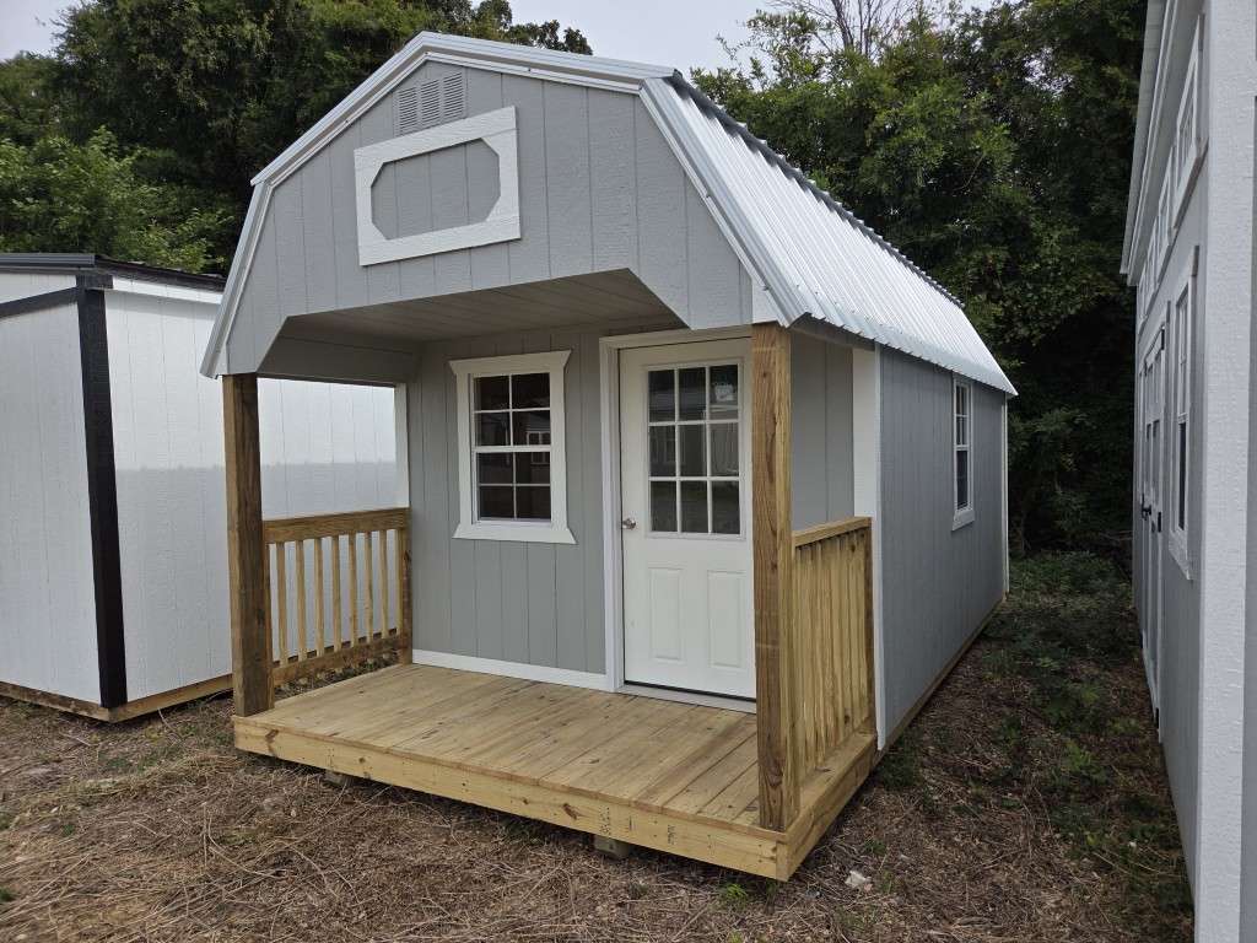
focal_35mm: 23
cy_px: 472
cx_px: 628
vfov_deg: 58.9
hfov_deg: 73.9
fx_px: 835
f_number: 1.8
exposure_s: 1/4365
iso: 80
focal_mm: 5.4
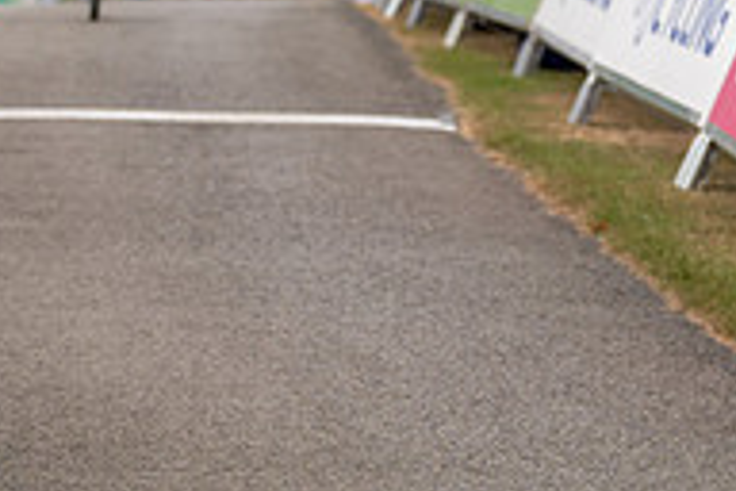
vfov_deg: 4.8
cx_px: -234
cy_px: -240
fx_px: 5765
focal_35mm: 282
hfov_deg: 7.2
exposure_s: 1/1000
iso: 500
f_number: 3.5
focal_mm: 90
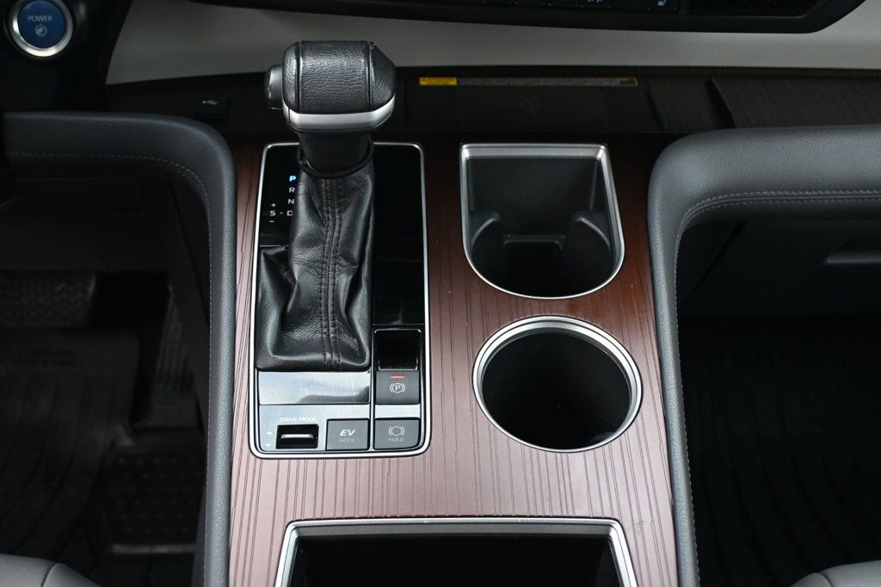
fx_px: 1101
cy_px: 294
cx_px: 440
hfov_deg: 43.6
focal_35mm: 45
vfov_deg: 29.8
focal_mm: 30
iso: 800
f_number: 4.8
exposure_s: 1/125
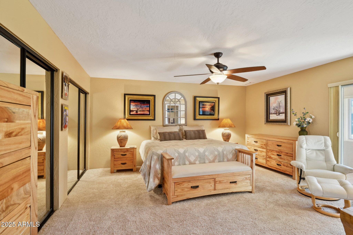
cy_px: 118
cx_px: 176
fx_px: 167
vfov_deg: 70.5
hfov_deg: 93.3
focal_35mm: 17
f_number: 8
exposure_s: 1/3.33
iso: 400
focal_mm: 17
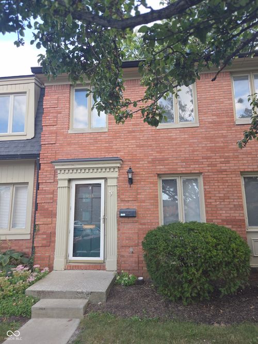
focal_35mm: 23
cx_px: 129
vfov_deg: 73.9
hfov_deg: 58.9
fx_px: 229
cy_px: 172
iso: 80
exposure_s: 1/541
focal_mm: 5.4
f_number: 1.8
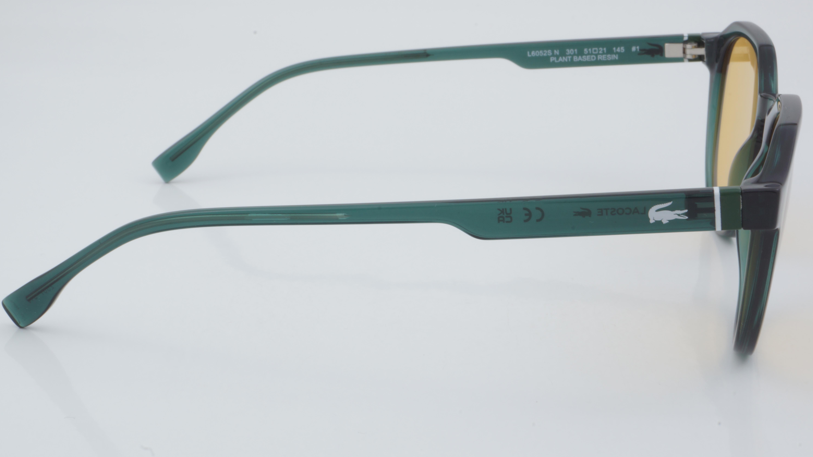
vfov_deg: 15.3
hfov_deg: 26.9
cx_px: 405
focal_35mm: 79
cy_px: 186
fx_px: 1703
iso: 100
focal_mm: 50
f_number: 32
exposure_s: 1/3
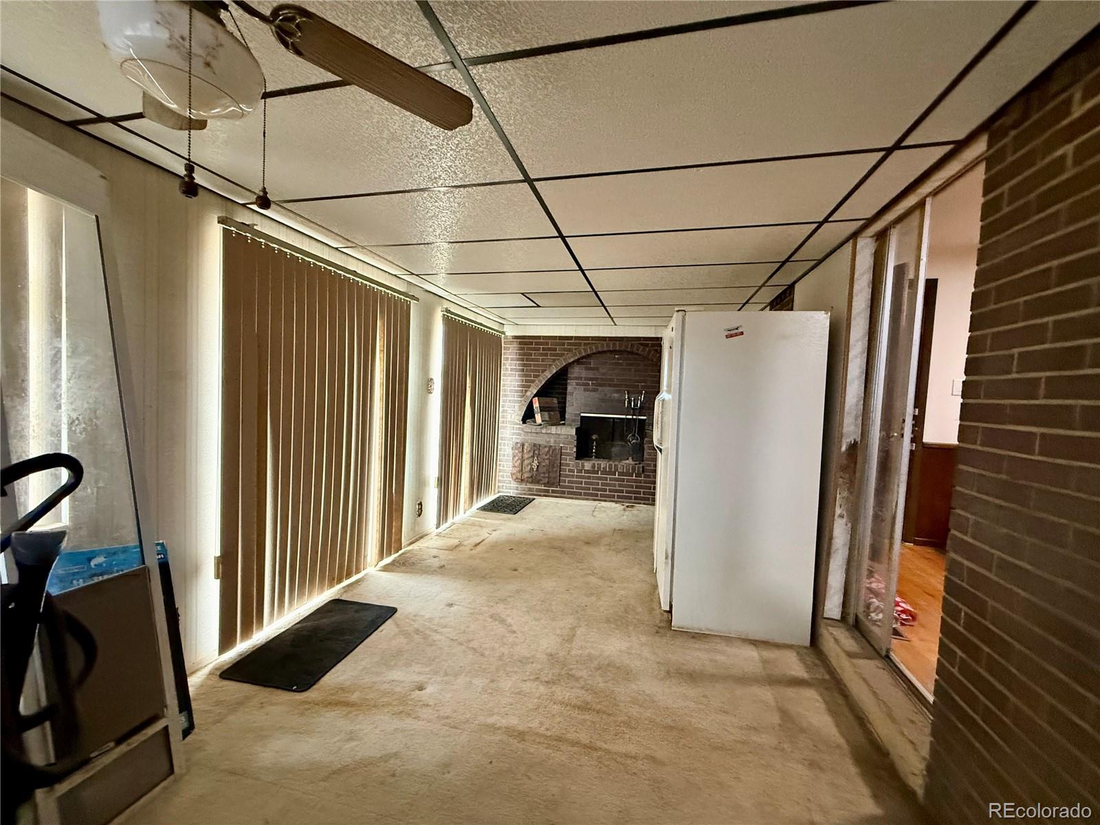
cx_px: 550
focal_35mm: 14
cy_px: 412
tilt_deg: -2.7
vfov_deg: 85.7
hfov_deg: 102.1
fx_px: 445
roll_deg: -3.5
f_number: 2.2
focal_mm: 2.22
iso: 640
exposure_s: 1/60
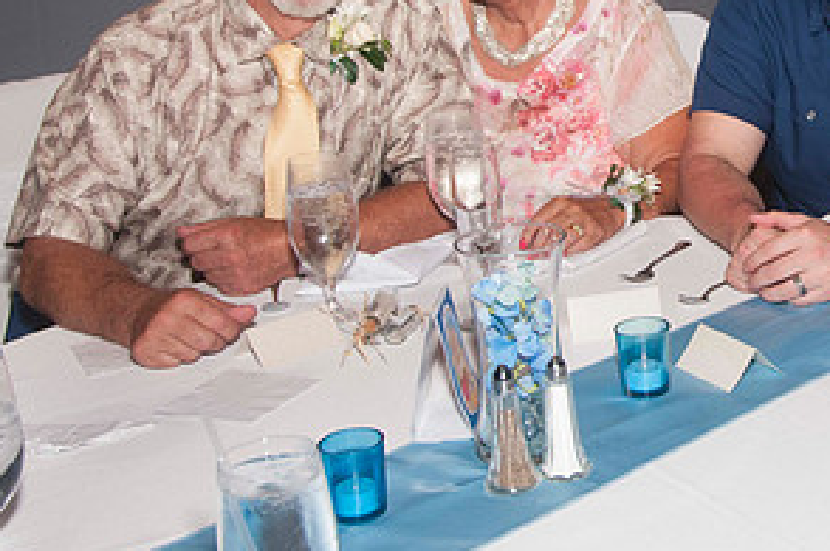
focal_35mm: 77
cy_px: 41
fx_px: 1772
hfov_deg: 25.3
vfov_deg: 17.4
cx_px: 788
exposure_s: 1/60
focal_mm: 26
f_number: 5.6
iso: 400
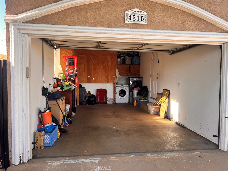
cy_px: 86
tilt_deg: -2.8
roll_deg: -0.1
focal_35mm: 26
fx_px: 171
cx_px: 114
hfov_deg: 67.3
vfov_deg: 53.1
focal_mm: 5.7
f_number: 1.5
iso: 40
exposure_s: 1/265
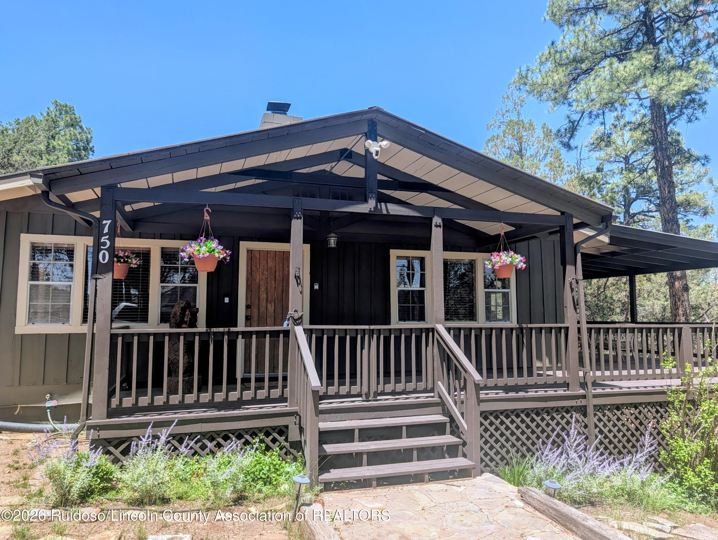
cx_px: 359
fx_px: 498
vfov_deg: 56.9
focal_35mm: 24
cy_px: 270
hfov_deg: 71.5
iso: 19
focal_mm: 6.9
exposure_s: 1/548
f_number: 1.68
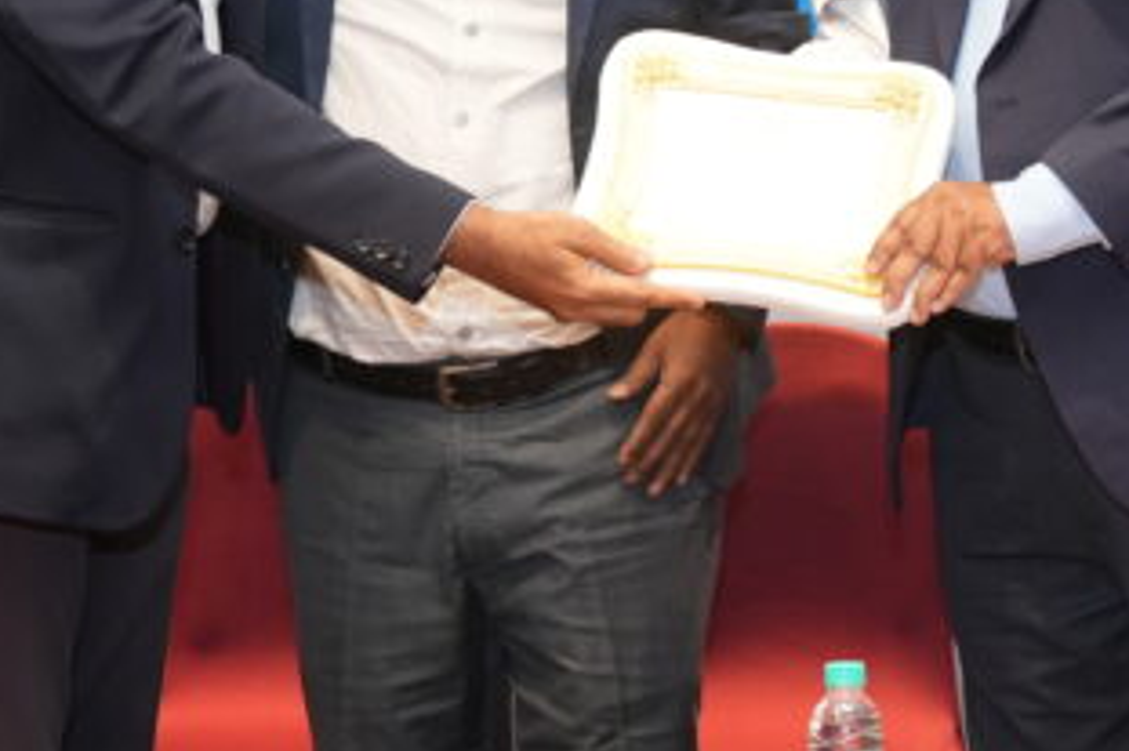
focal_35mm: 113
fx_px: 3541
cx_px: 1194
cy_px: 85
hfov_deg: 17.6
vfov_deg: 12.0
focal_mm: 34.3
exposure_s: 1/160
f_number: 3.2
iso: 800
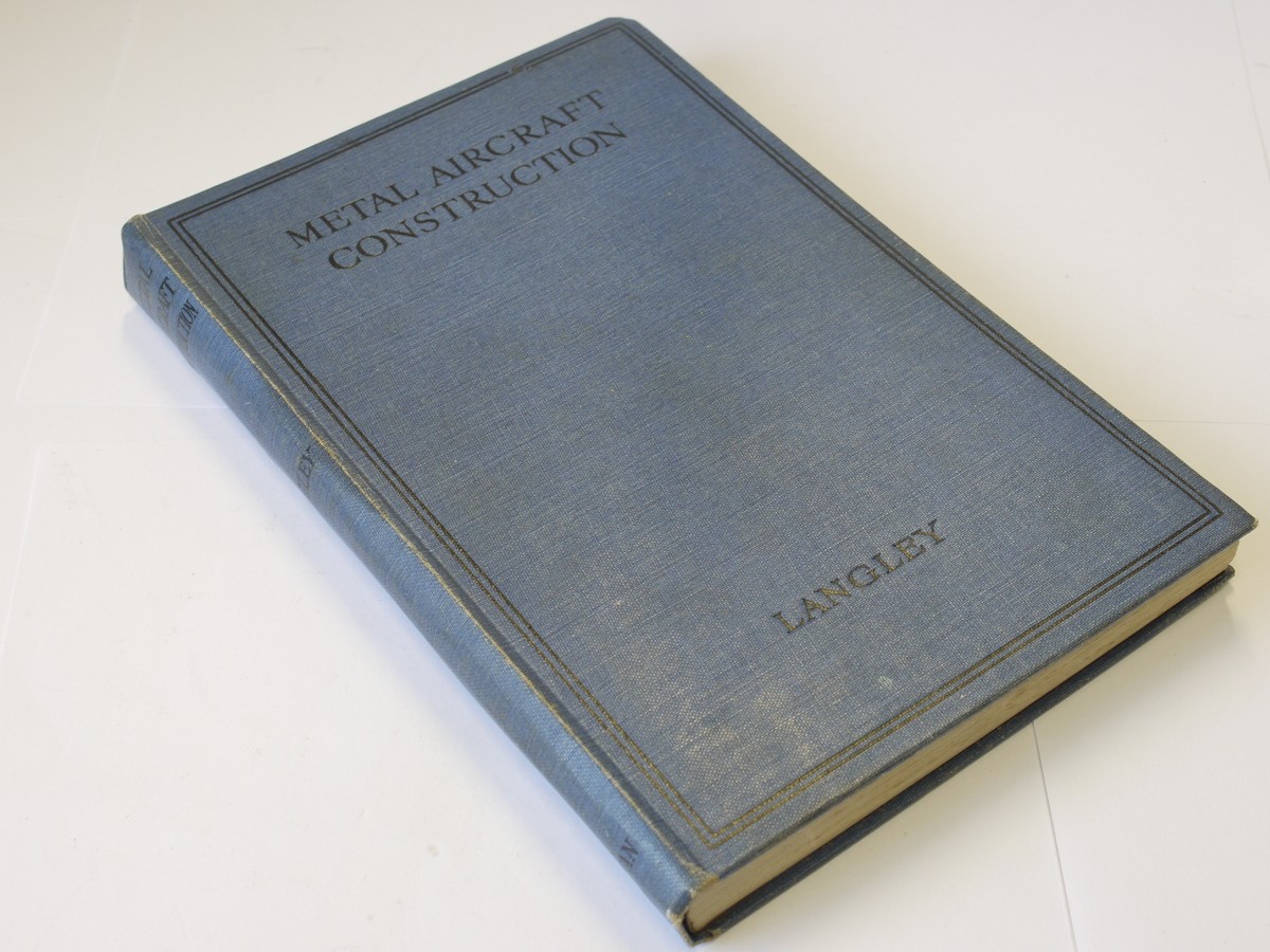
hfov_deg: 32.2
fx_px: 2201
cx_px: 635
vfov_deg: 24.4
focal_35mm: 60
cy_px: 476
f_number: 8
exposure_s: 1/30
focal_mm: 30
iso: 400
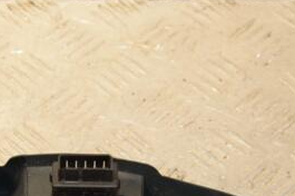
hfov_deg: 15.0
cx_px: 80
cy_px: 158
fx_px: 1113
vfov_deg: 10.0
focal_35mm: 136
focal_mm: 40
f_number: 5.6
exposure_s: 1/200
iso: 800
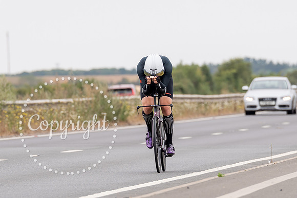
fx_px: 4402
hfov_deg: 3.9
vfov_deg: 2.6
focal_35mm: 534
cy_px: 121
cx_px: 163
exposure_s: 1/320
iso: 100
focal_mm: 200
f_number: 4
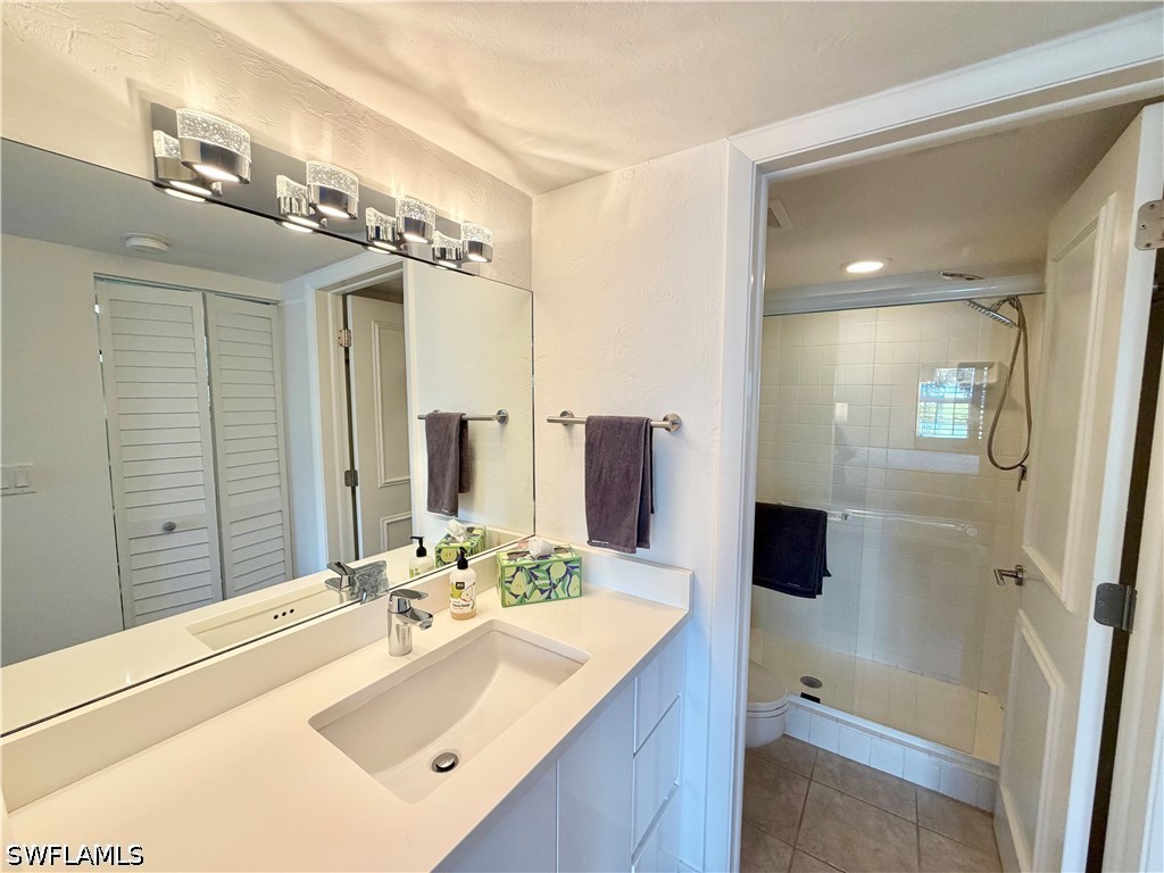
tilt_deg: -5.4
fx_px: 471
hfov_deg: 102.1
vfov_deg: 85.7
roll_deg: -0.1
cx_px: 582
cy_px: 436
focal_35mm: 14
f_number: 2.2
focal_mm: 2.22
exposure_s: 1/120
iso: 160
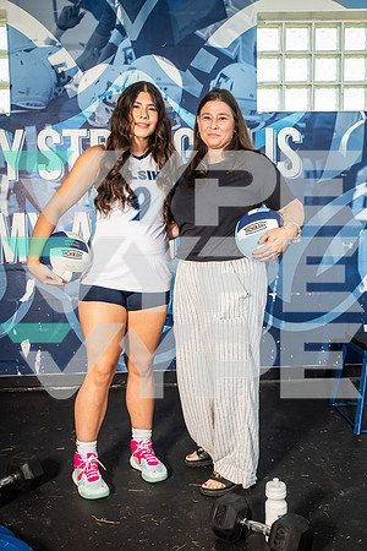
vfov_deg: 46.4
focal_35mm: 42
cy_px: 276
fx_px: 642
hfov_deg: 31.9
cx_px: 184
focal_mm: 42
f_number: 7.1
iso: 250
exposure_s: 1/250
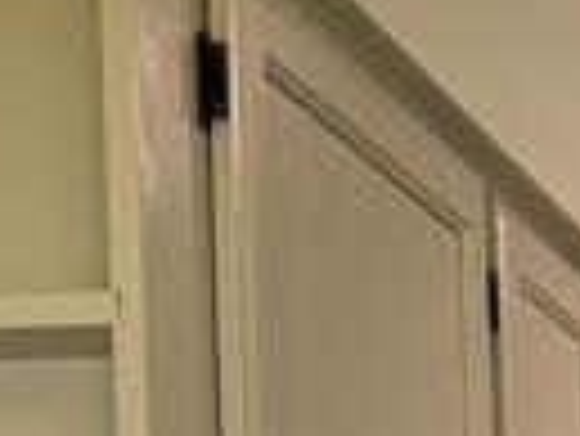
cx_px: 1147
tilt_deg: -5.8
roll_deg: +0.8
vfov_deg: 7.0
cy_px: 1326
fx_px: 3186
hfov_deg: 9.7
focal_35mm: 190
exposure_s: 1/196
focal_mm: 6.76
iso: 125
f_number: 1.78
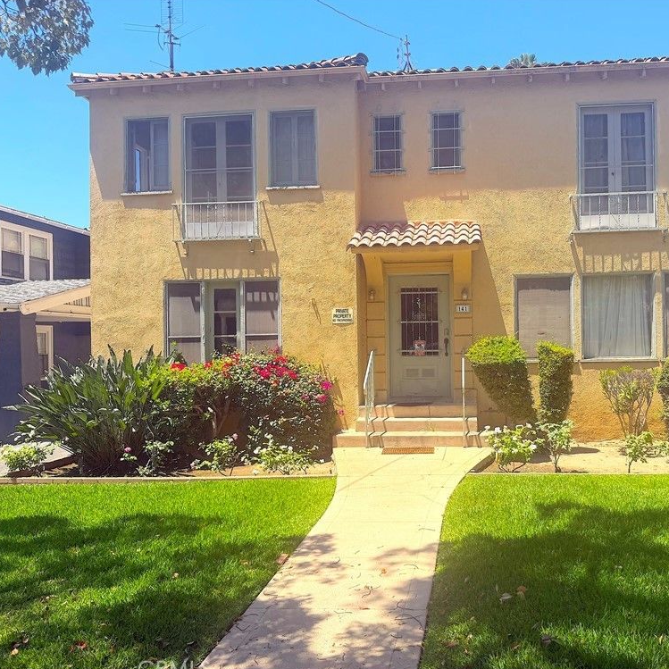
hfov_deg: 55.1
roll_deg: +1.2
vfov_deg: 55.6
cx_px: 411
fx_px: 634
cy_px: 339
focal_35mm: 29
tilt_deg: +0.2
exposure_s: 1/2703
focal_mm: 6.76
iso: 80
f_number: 1.78
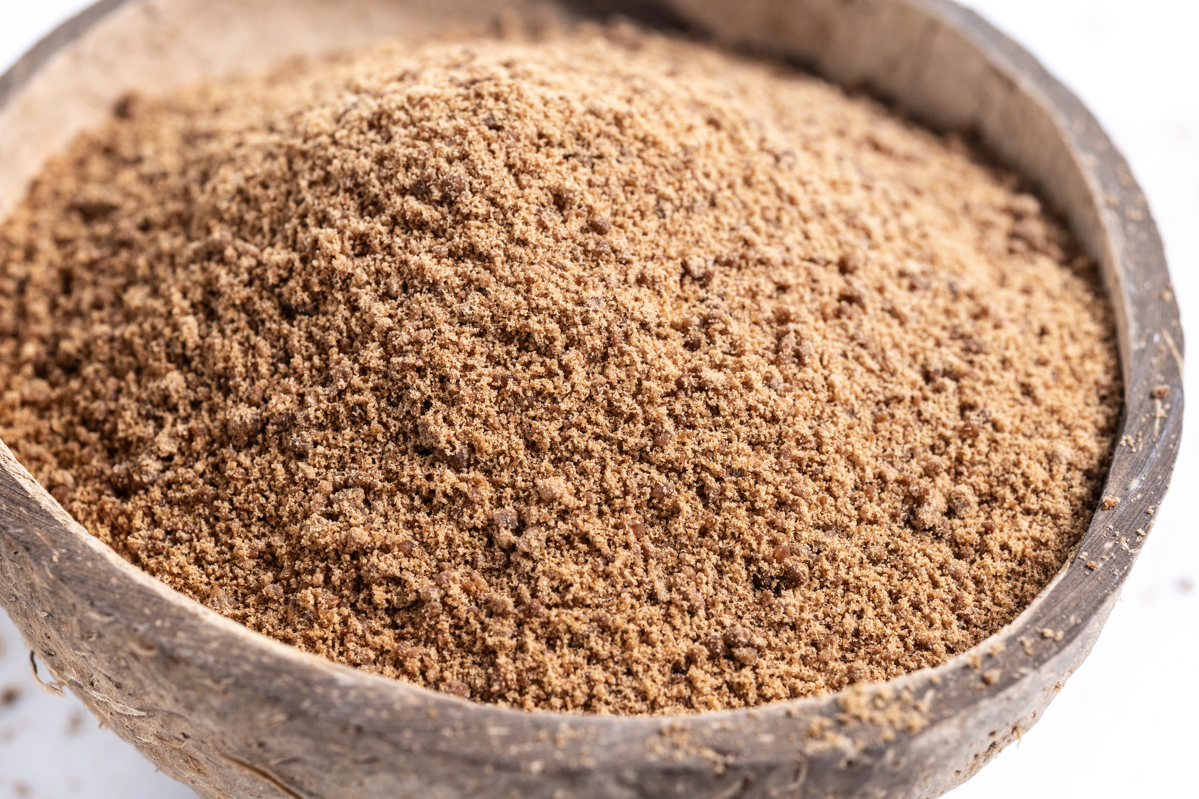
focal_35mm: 90
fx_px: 2997
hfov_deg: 22.6
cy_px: 400
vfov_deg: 15.2
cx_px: 600
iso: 100
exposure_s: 1/200
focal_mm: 60
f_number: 8
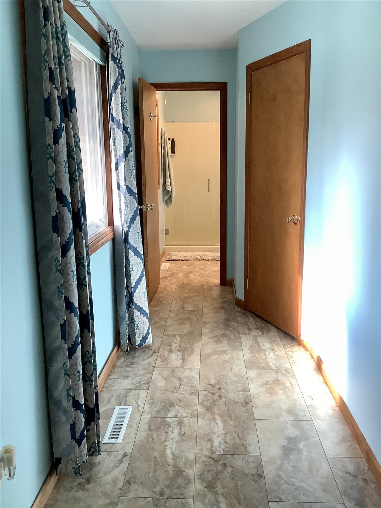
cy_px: 254
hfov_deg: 45.4
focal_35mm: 31
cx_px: 190
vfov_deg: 58.4
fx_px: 455
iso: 100
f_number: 2.4
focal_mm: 3.3
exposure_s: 1/60
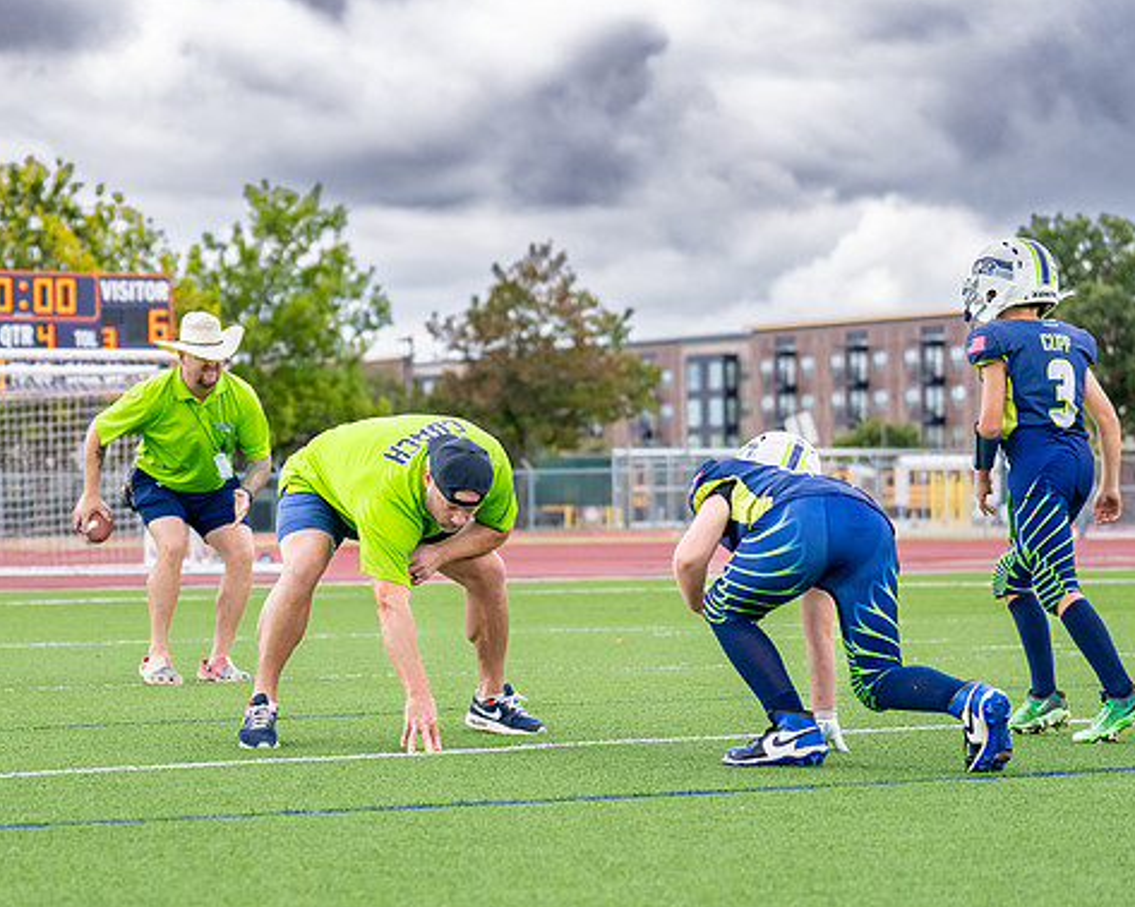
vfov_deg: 14.2
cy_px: 558
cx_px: 392
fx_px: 3626
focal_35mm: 108
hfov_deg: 17.7
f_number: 2.8
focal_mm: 72
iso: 320
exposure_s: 1/2000
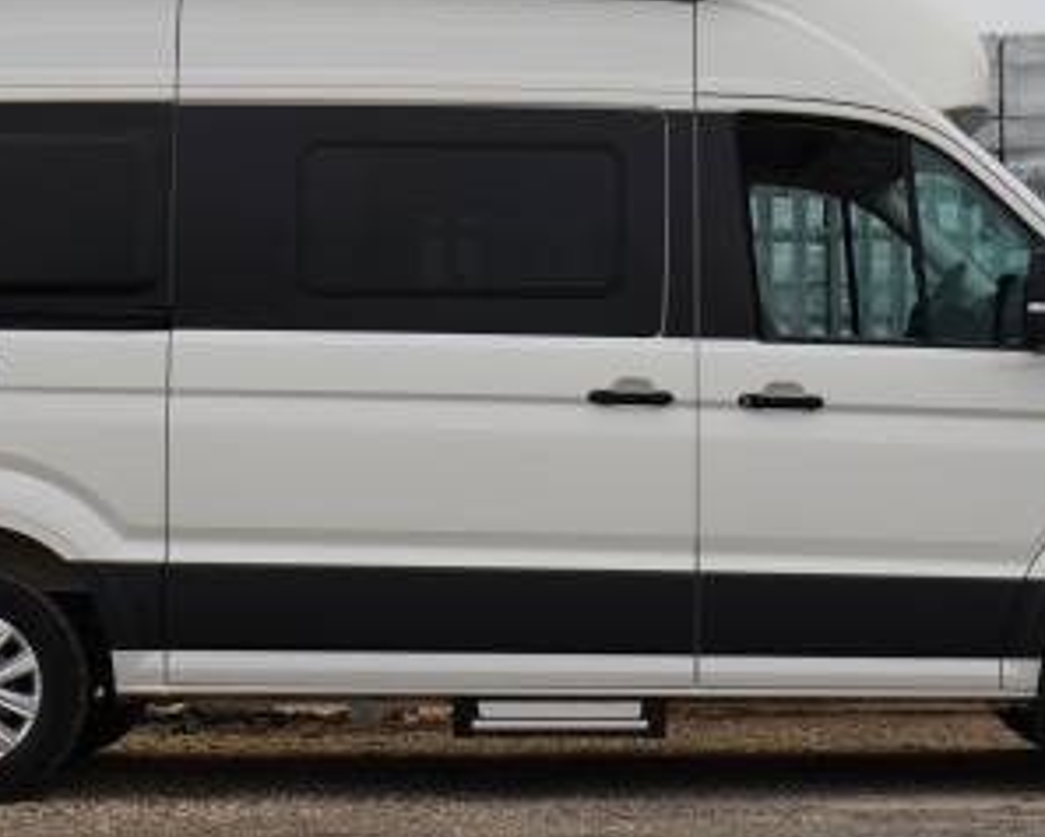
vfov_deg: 16.3
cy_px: 292
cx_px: 521
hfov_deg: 20.4
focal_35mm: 94
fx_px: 2909
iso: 100
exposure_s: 1/80
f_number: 7.1
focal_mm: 31
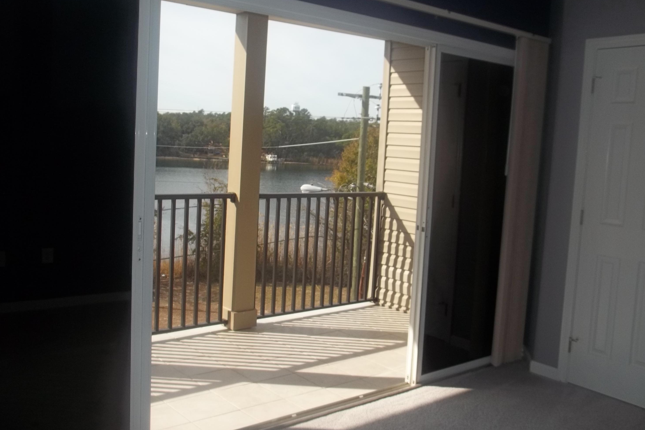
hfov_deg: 54.4
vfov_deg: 37.8
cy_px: 185
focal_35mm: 35
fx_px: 627
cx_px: 327
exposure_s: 1/800
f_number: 3.3
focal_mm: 5.9
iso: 64
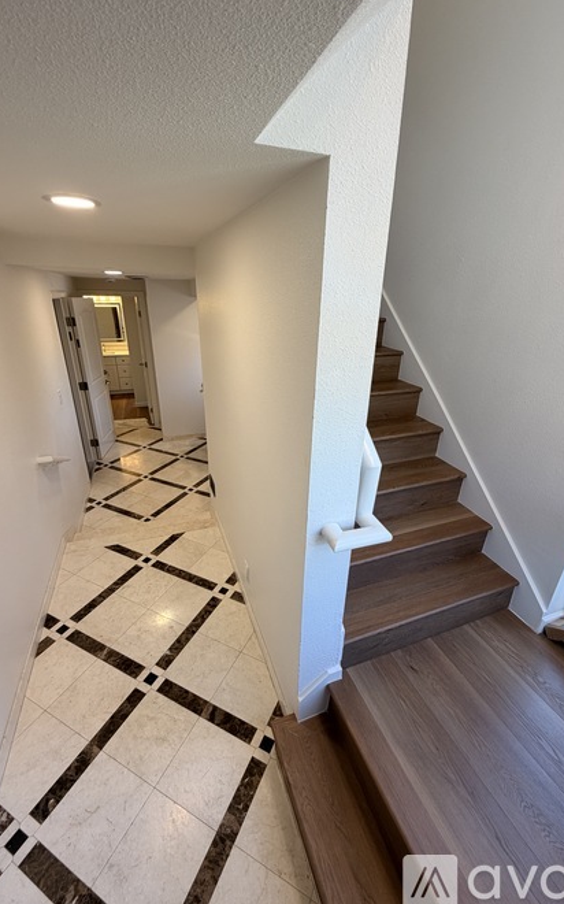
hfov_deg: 74.7
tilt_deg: -21.7
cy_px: 453
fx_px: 369
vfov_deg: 101.5
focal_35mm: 15
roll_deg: -0.8
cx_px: 282
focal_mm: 2.22
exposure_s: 1/120
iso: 100
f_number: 2.2
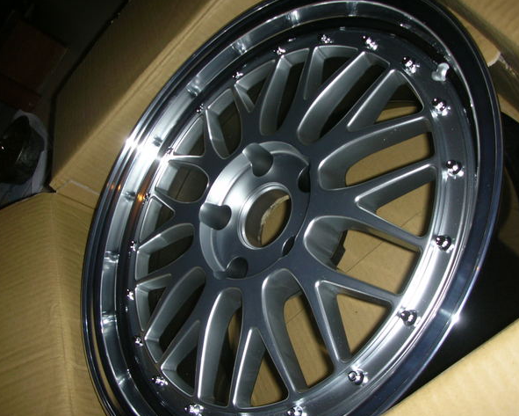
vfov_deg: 40.1
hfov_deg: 49.1
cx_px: 247
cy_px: 209
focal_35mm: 37
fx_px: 568
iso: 50
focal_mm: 5.8
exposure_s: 1/60.1
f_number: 3
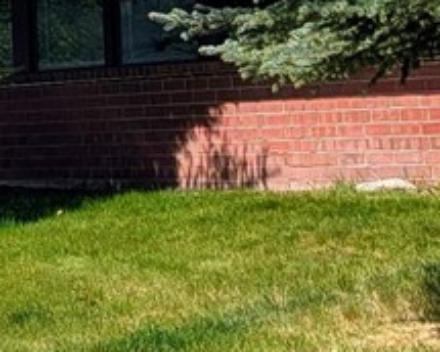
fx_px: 2266
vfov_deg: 8.1
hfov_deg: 10.5
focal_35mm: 174
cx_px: -305
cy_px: -513
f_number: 1.68
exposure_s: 1/7874
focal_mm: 6.9
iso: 19
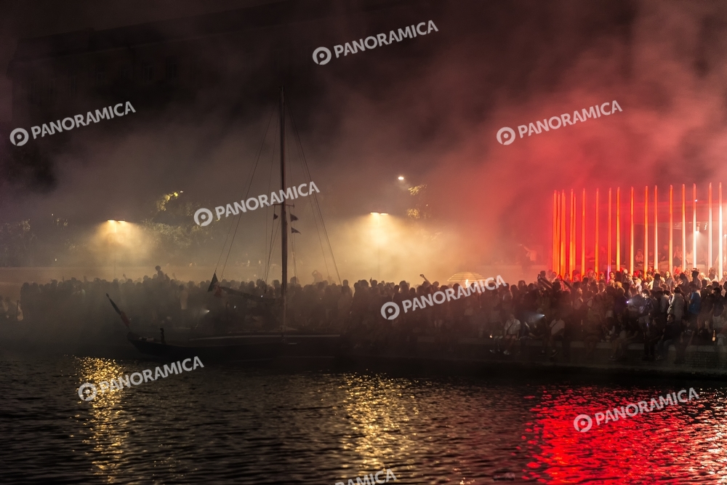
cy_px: 242
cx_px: 364
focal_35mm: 70
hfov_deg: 28.8
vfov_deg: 19.5
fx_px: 1414
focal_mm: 70
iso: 1250
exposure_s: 1/15
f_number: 3.5
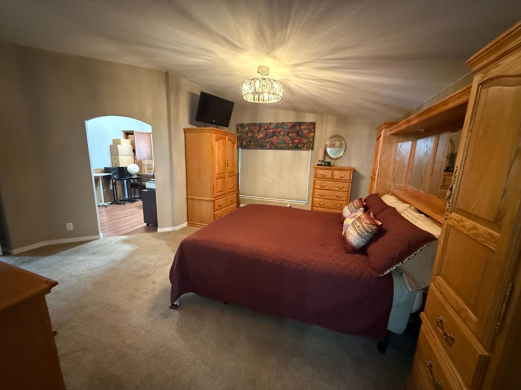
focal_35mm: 14
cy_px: 195
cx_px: 260
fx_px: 211
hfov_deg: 102.1
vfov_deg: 85.7
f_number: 2.2
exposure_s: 1/30
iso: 1250
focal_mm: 2.22
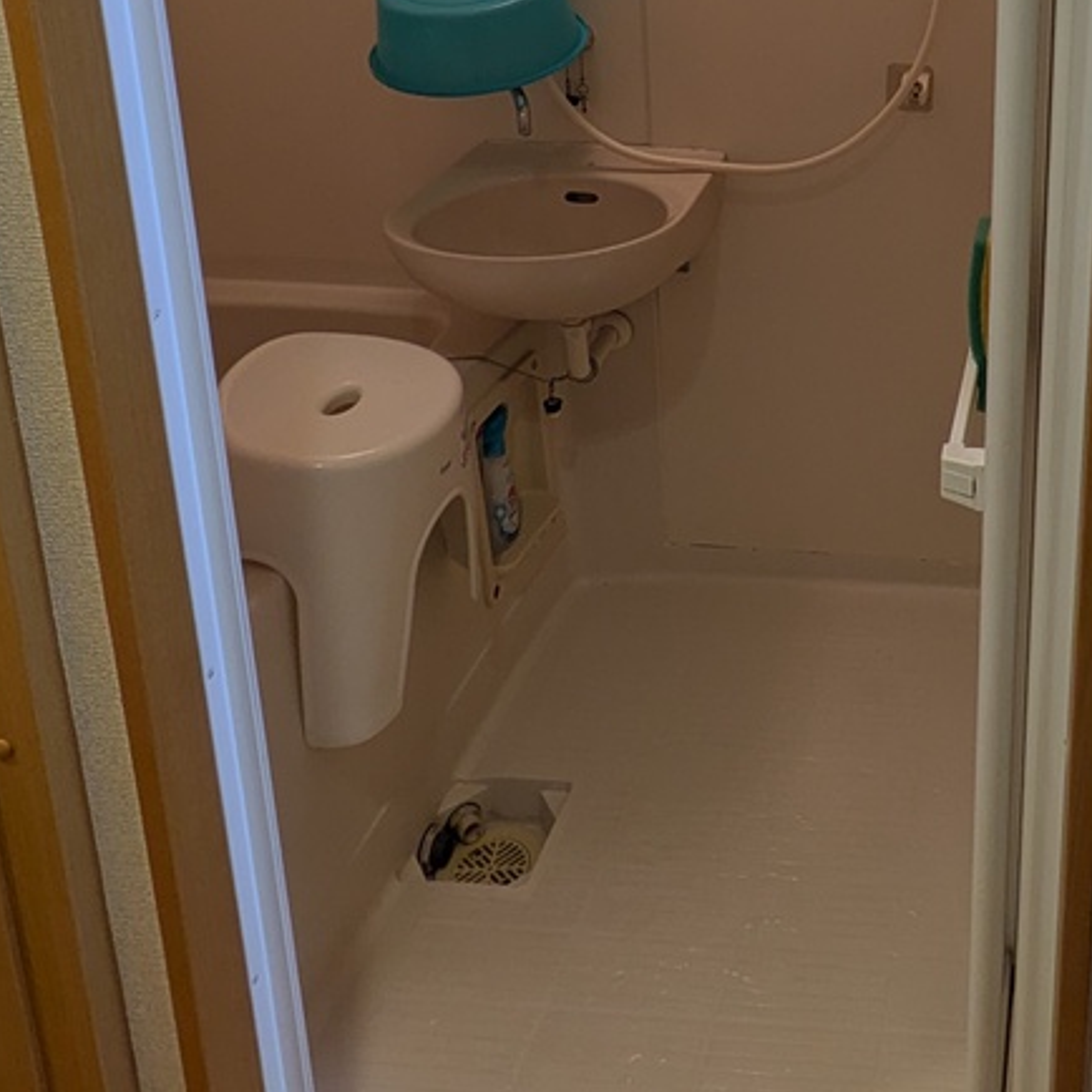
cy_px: 69
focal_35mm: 38
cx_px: 984
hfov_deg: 40.5
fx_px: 1356
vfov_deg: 39.9
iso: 55
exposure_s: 1/33.3
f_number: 2.2
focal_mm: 1.83
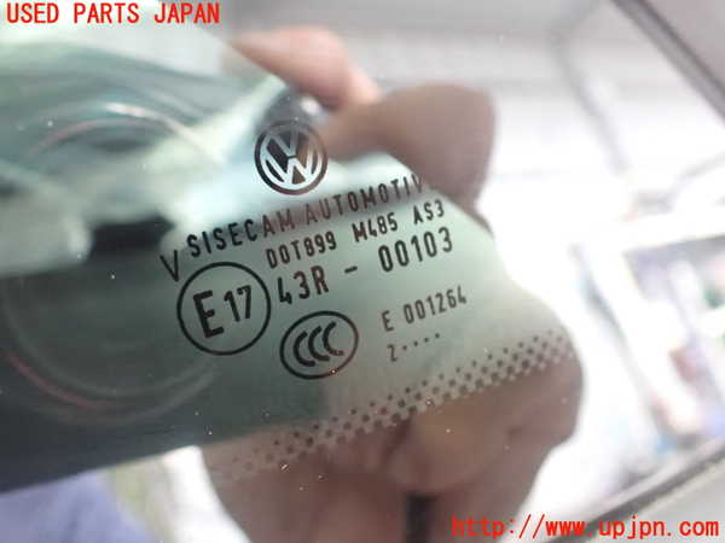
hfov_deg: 60.0
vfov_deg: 46.8
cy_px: 272
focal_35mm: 30
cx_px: 362
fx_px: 628
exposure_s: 1/30
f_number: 2.3
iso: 1600
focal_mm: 5.4
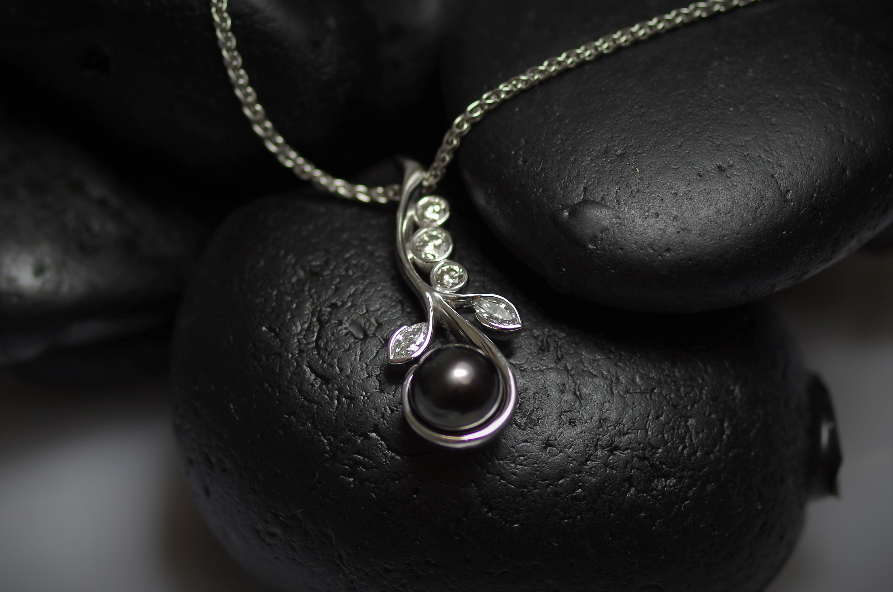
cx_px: 446
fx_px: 1857
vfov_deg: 18.1
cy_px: 296
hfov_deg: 27.0
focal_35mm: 75
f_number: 4
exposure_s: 1/125
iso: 100
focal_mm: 50
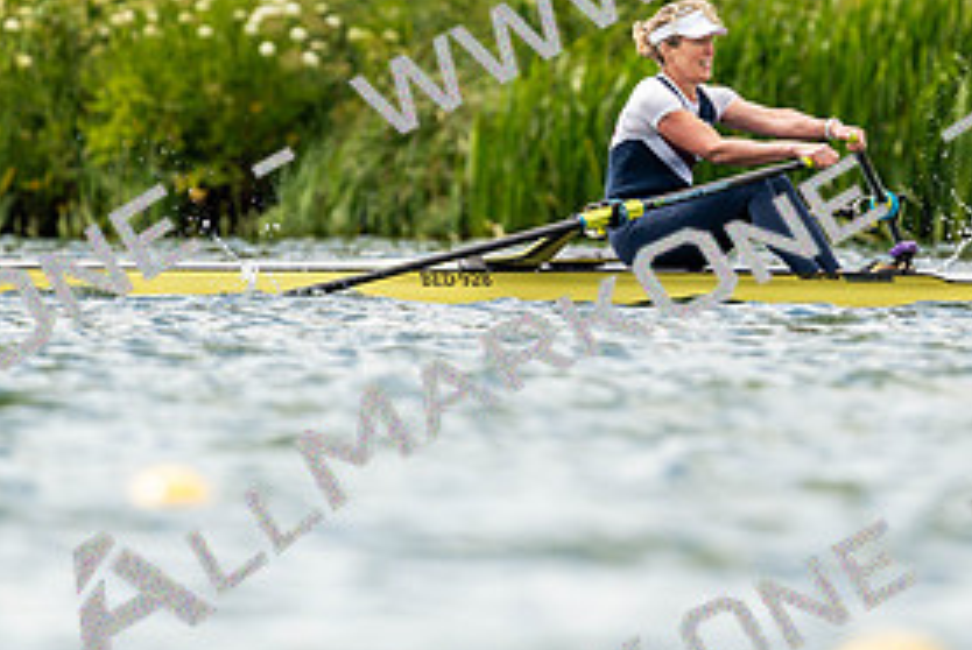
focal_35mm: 1250
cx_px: 783
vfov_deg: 1.1
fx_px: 33785
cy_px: 145
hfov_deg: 1.6
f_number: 6.3
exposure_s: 1/2000
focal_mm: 600
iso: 400
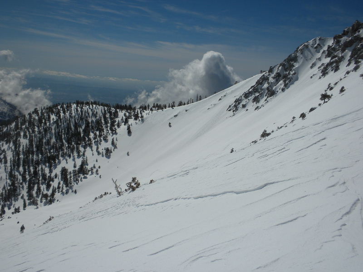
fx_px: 388
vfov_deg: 38.7
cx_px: 182
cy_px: 136
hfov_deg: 50.1
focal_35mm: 37
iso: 64
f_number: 10
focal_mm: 6.6
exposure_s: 1/659
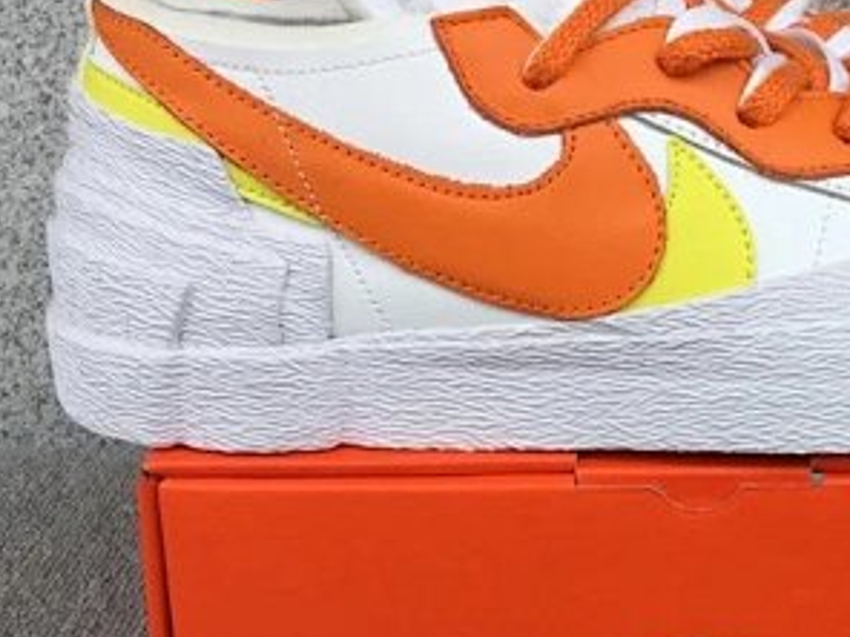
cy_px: 379
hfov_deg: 28.4
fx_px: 1645
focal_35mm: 67
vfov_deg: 21.9
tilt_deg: -19.3
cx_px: 666
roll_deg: -0.3
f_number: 2.4
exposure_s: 1/727
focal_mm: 3.3
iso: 25
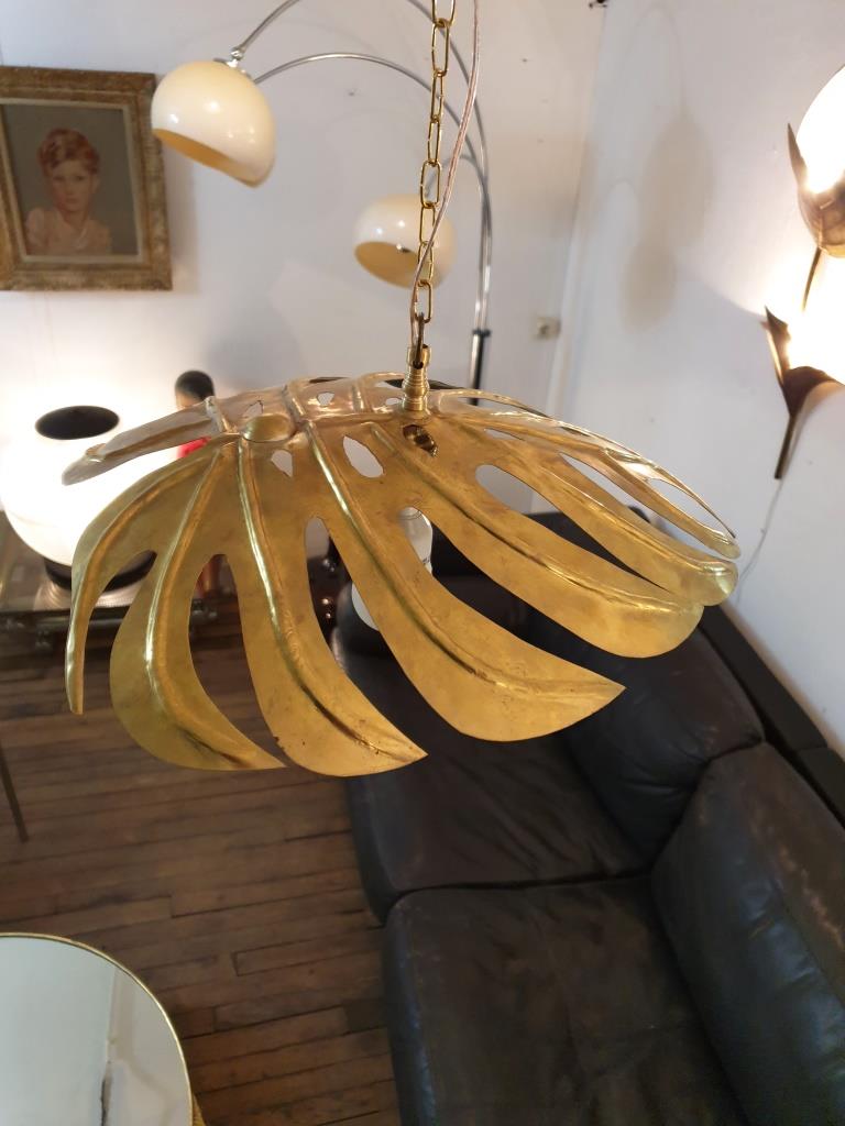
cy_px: 563
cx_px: 422
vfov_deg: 67.3
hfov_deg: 53.1
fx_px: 846
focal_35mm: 26
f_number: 1.5
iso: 250
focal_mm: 4.3
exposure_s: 1/50
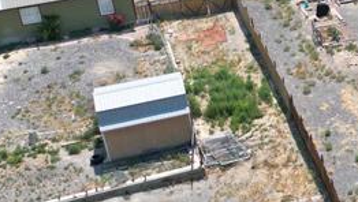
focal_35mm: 102
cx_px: 575
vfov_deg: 11.9
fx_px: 969
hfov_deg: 18.1
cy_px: 74
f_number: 1.7
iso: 110
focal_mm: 6.72
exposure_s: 1/1600
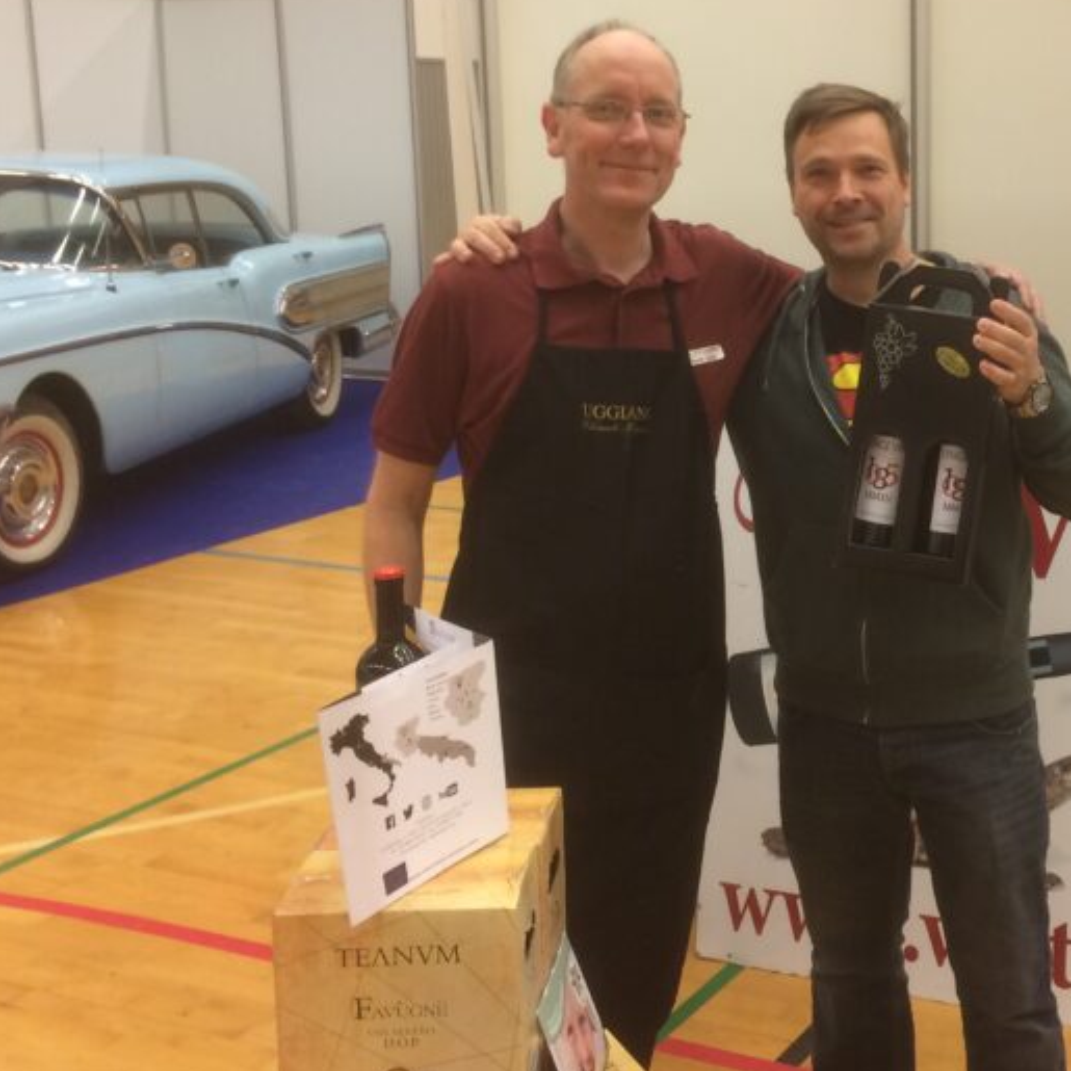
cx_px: 921
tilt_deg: -10.5
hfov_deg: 32.1
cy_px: 418
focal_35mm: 51
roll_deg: +0.0
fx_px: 1785
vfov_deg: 33.3
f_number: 2.2
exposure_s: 1/33
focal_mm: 4.15
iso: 125
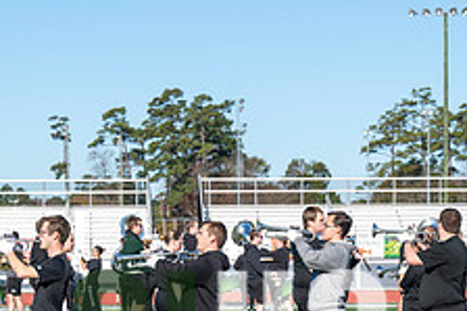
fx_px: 2385
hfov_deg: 11.2
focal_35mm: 184
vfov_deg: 7.4
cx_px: 229
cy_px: 368
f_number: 4
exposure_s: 1/2000
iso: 160
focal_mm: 71
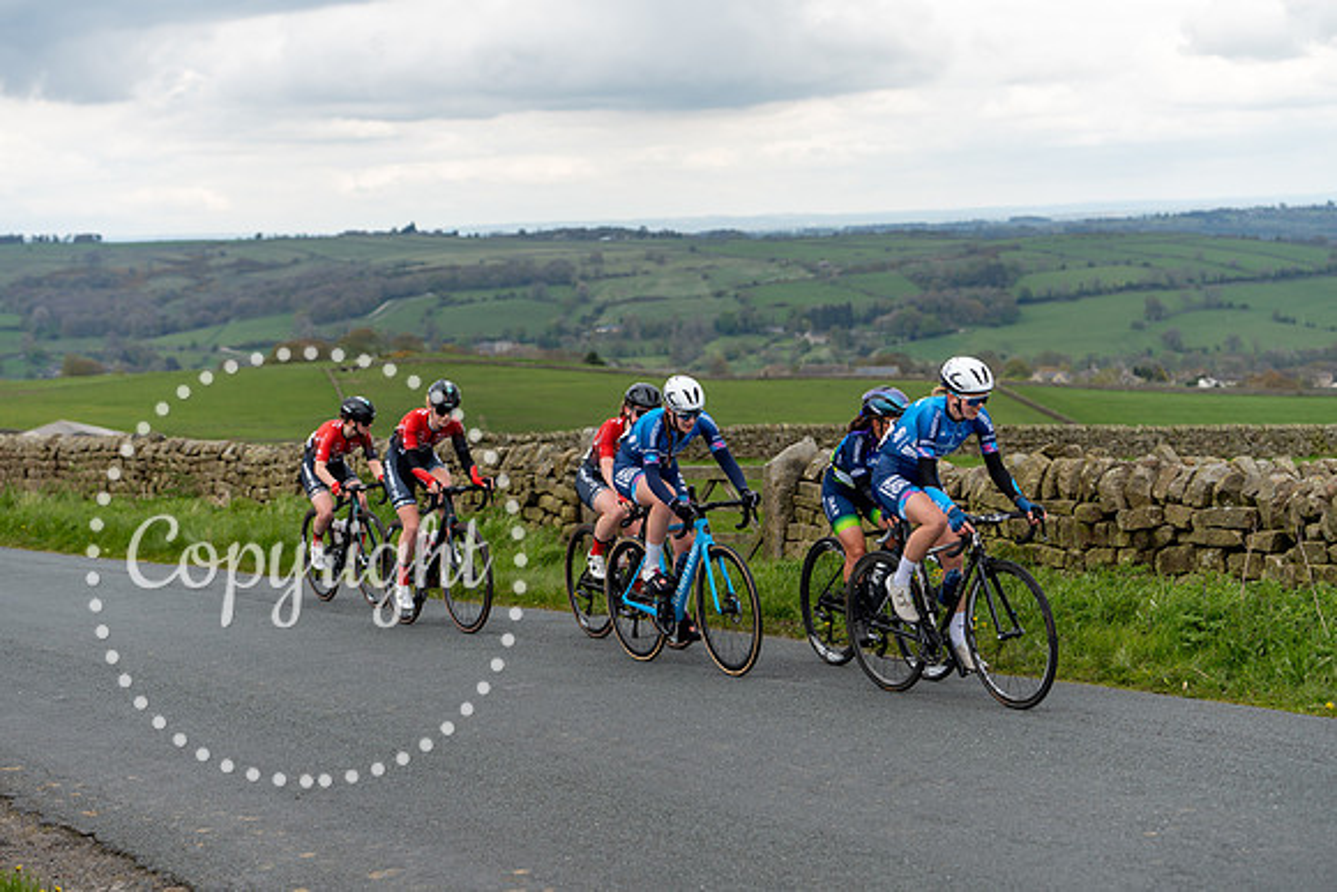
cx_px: 668
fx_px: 2897
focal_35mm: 78
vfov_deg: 17.5
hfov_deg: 26.0
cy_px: 446
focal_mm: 78
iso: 200
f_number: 3.5
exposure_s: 1/640
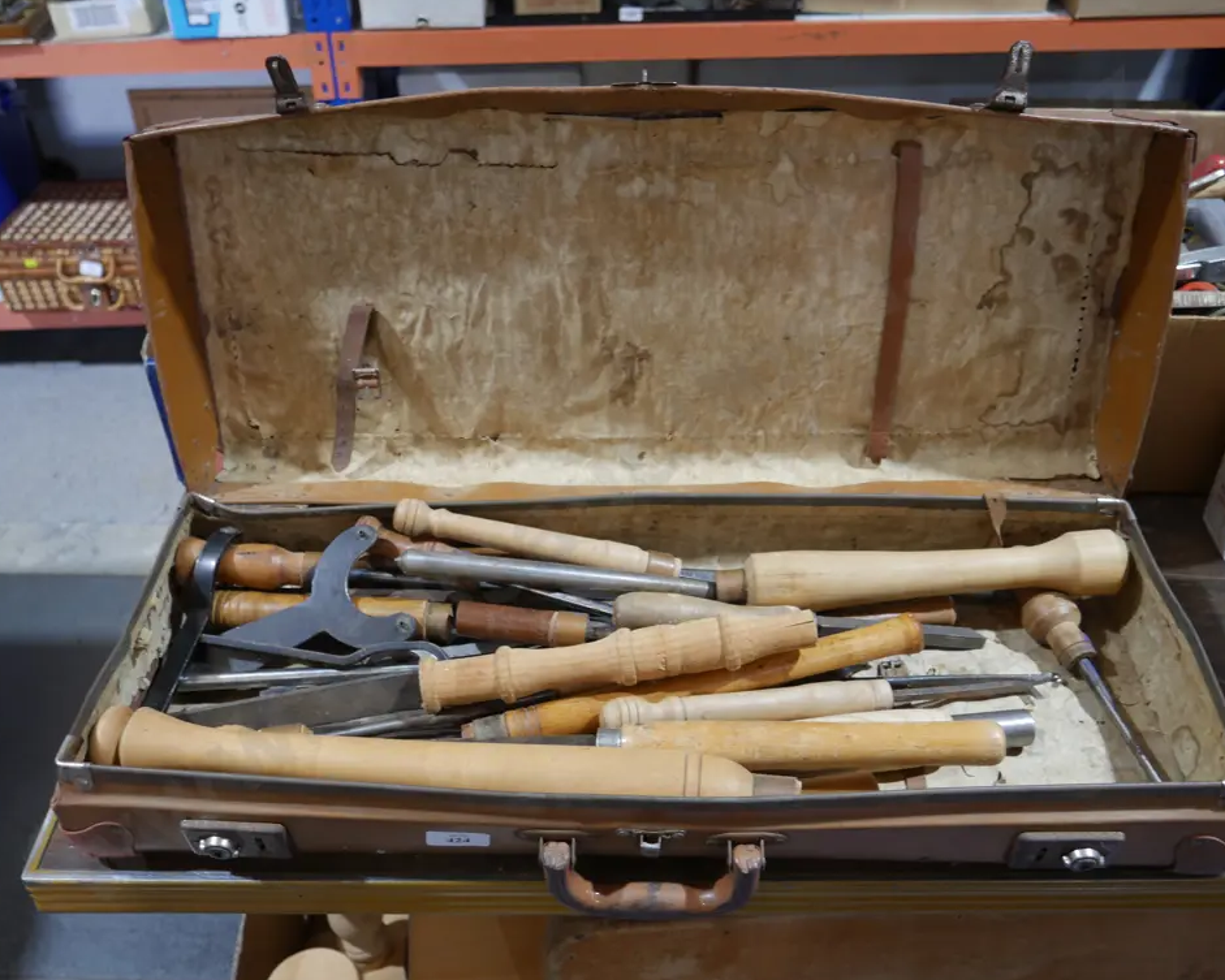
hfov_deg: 52.8
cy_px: 489
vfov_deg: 43.4
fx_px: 1233
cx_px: 605
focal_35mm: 34
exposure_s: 1/60
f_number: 3.6
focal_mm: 16
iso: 400
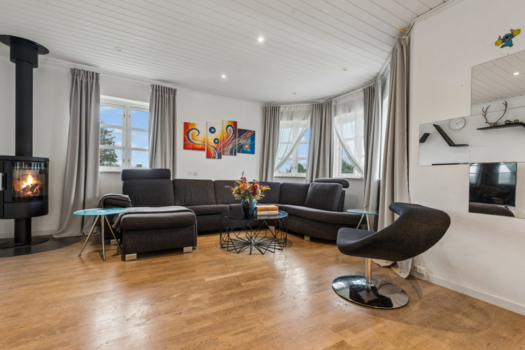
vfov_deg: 73.7
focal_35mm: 16
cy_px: 175
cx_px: 262
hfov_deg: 96.7
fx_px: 233
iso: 250
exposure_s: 1/5
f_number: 10
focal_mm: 16
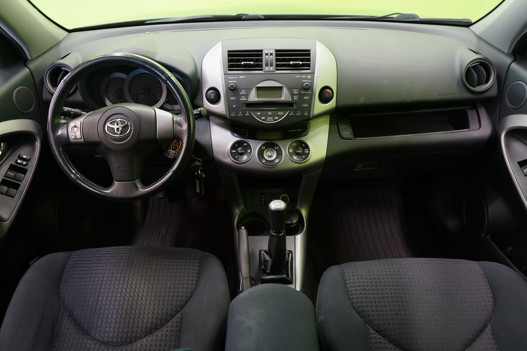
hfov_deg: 63.7
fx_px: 424
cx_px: 264
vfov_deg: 45.0
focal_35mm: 29
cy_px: 176
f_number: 5
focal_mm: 29
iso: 1250
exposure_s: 1/15
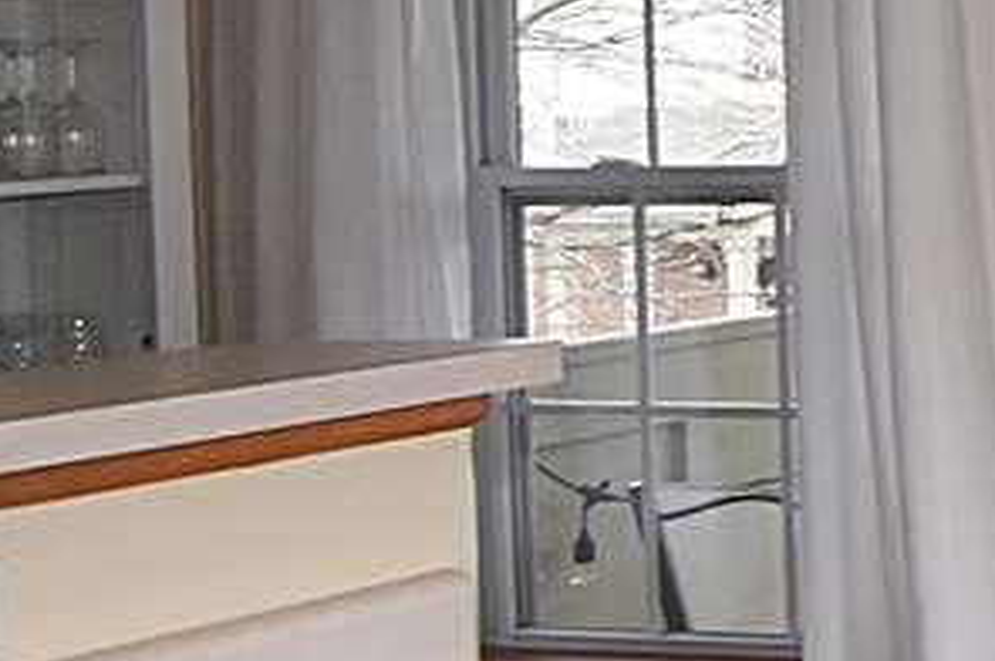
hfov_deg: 13.9
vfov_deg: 14.8
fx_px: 2505
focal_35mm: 91
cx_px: 2509
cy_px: 7
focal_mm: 11
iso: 640
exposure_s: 1/125
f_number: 5.6
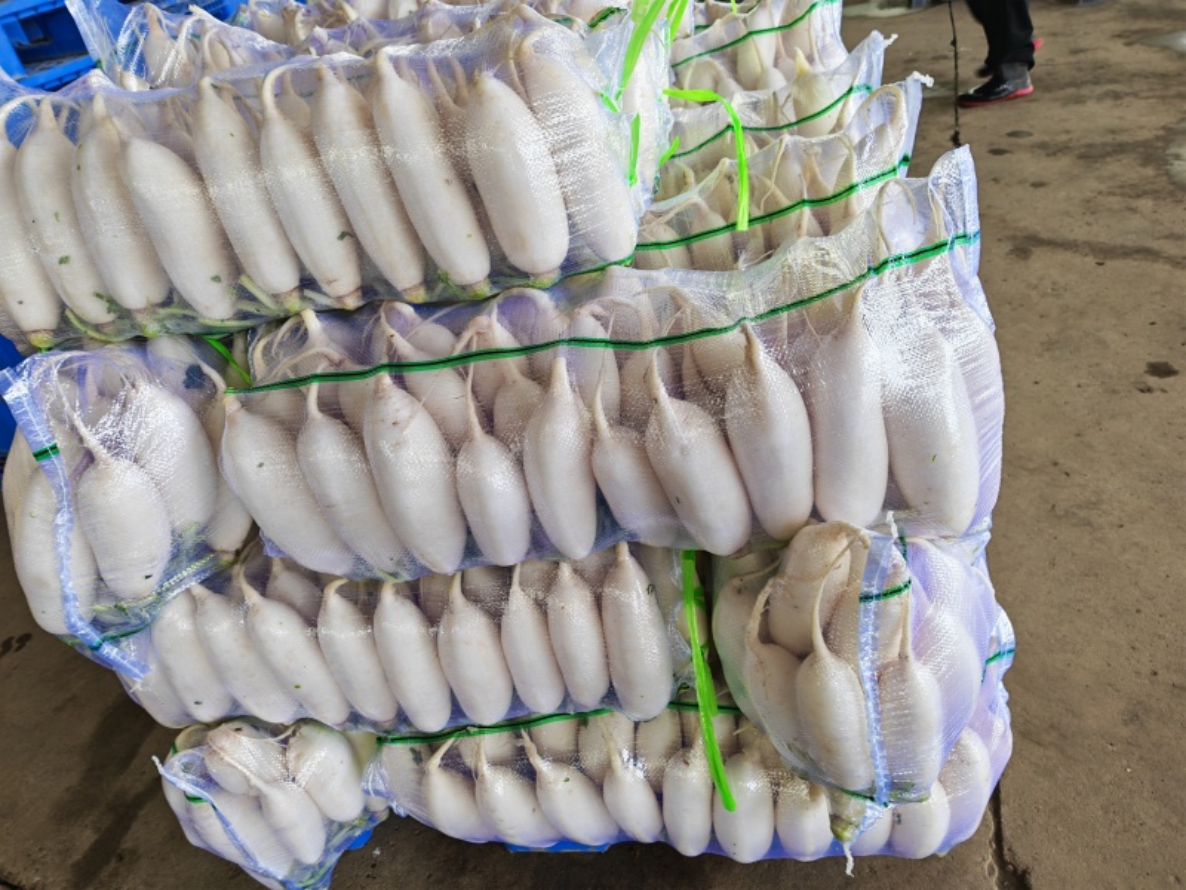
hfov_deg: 71.6
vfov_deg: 56.8
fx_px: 822
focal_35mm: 24
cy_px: 445
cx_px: 593
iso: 100
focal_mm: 5.52
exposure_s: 1/130
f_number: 1.95
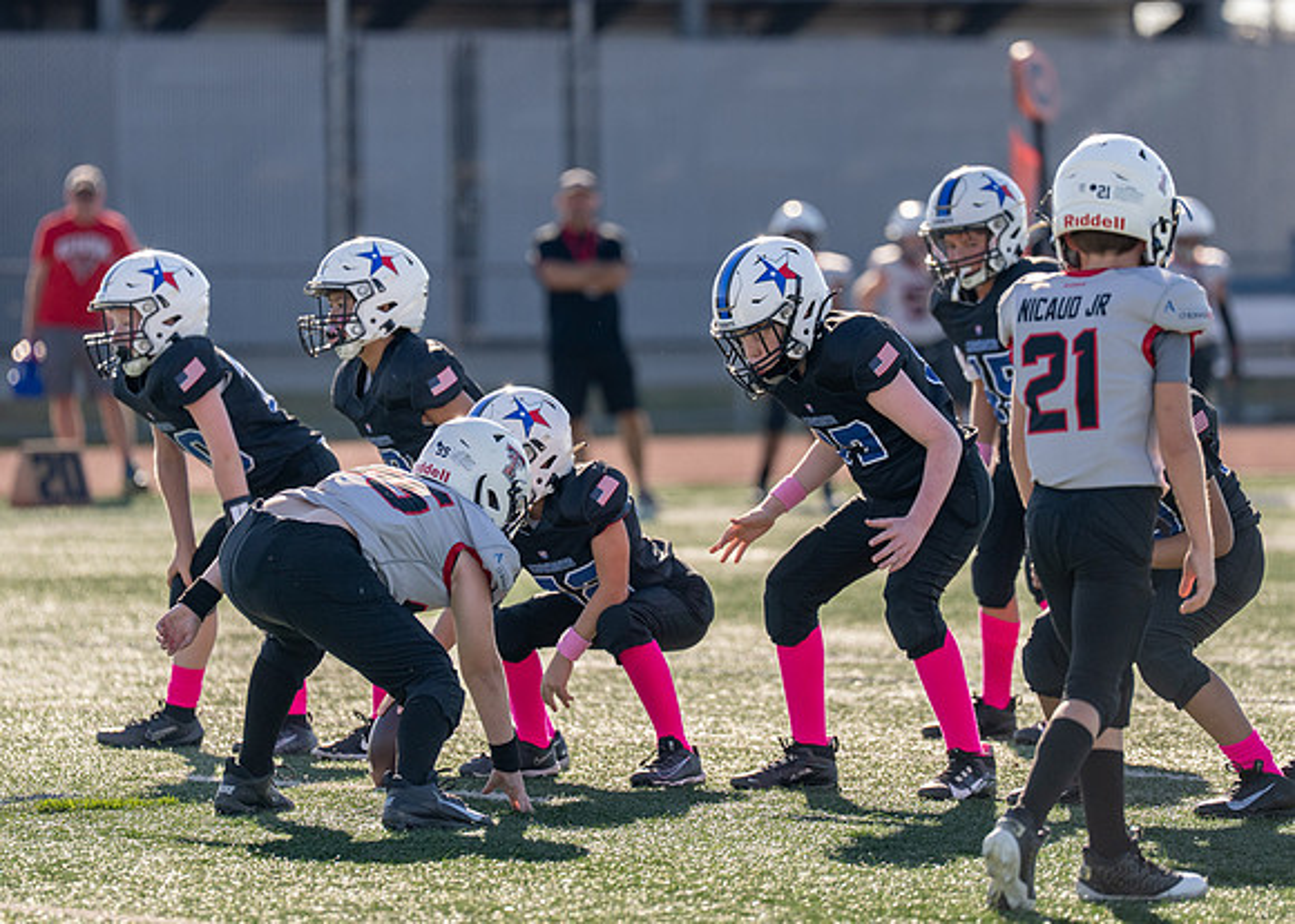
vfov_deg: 4.7
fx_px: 11299
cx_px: 720
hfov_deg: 6.6
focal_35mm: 307
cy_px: 373
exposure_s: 1/2500
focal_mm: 200
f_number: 2.8
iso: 160
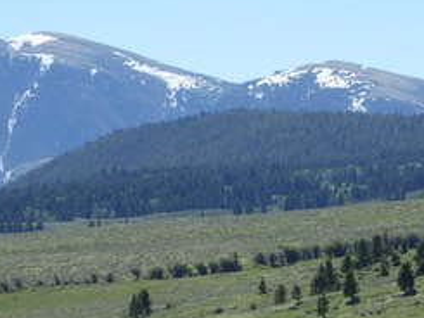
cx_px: 279
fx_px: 3505
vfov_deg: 5.2
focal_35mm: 286
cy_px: 286
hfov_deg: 6.9
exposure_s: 1/400
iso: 125
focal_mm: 25
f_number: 5.9
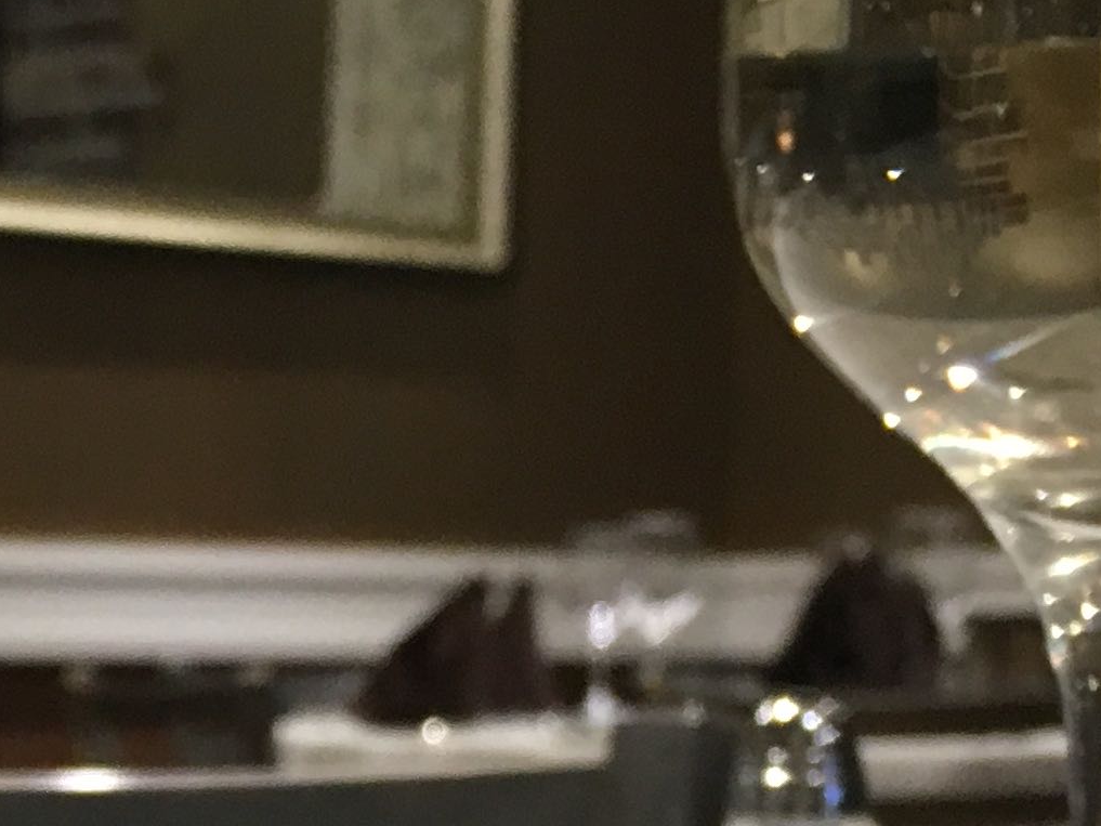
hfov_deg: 16.2
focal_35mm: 115
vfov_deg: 12.7
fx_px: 3658
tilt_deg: -3.5
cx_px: -333
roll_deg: +0.4
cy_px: 887
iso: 125
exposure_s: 1/33
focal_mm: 4.15
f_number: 2.2
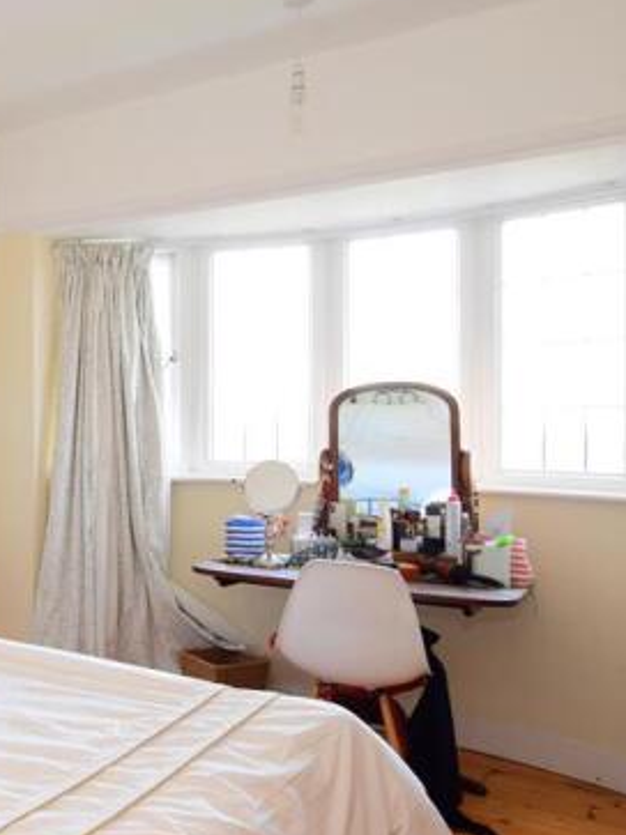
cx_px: -85
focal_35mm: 34
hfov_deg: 35.1
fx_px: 817
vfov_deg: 54.1
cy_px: 392
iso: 400
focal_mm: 13
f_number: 7.1
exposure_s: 1/10
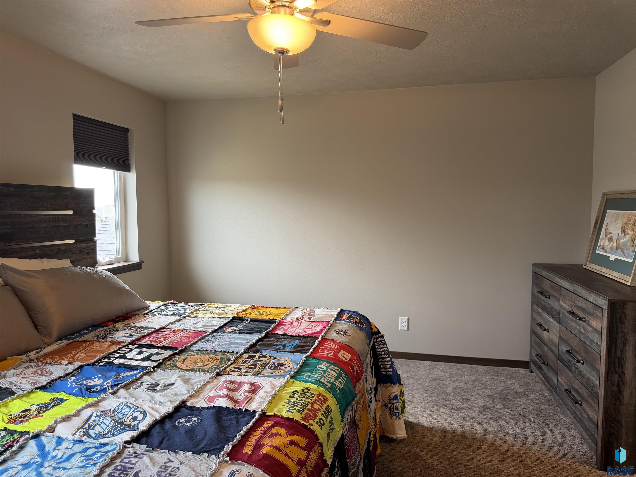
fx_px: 441
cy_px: 238
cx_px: 318
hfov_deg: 71.6
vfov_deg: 56.8
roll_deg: +0.7
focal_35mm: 24
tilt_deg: -2.4
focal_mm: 6.76
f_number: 1.78
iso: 125
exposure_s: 1/60
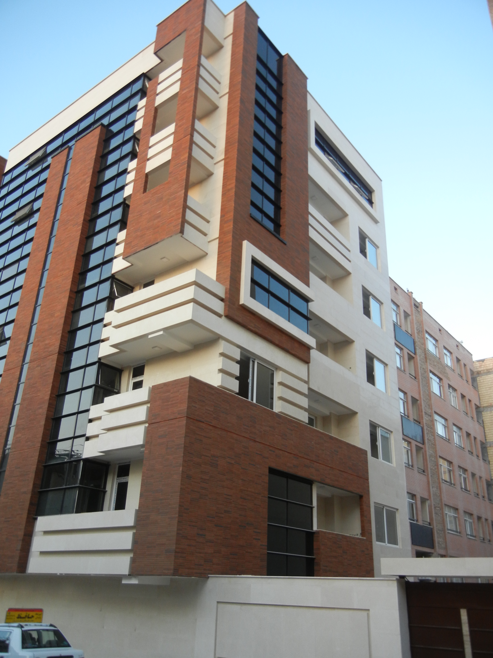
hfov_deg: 46.8
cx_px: 246
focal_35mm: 30
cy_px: 329
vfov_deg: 60.0
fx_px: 570
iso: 160
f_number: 3.5
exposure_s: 1/60.3
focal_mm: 5.4
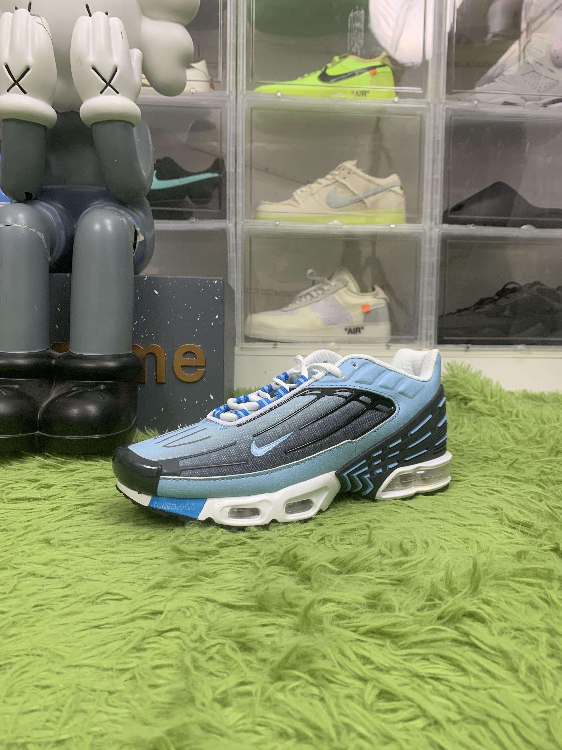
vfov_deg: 67.3
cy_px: 375
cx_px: 281
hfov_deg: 53.1
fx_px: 563
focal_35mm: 26
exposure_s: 1/62
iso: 100
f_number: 1.8
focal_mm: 4.25
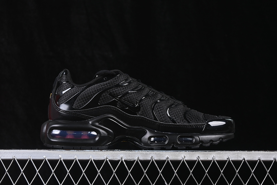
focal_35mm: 75
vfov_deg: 18.2
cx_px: 138
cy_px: 92
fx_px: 577
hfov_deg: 27.0
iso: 160
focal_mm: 50
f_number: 6.3
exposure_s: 1/60
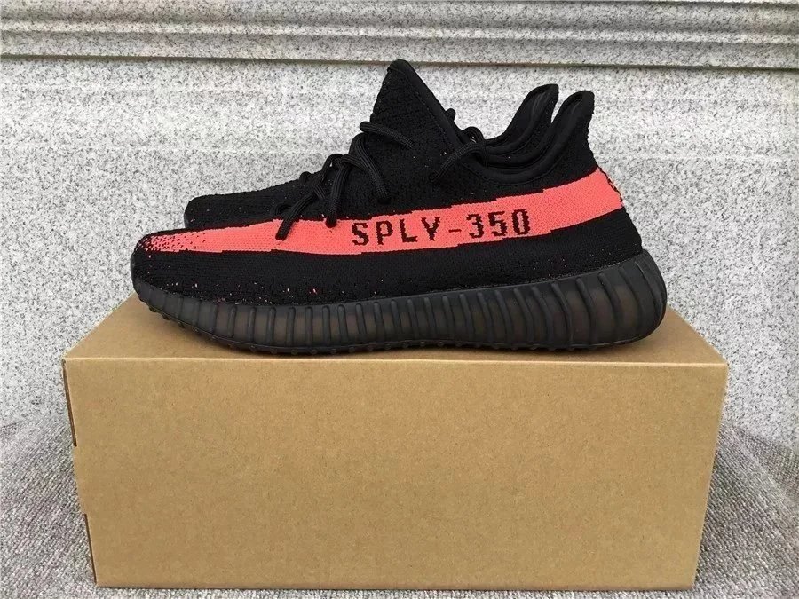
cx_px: 400
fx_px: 716
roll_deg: -0.8
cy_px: 300
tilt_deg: -17.6
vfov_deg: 45.4
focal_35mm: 31
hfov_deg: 58.4
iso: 25
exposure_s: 1/182
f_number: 2.4
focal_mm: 3.3
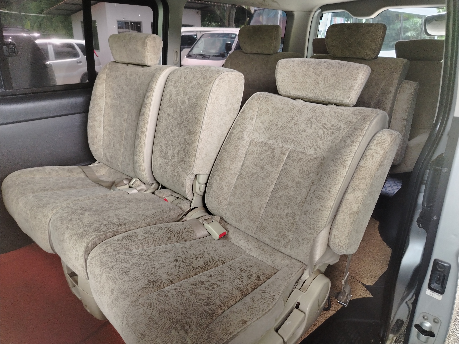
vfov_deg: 56.8
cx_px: 230
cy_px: 172
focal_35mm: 24
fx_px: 318
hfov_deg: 71.6
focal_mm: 5.25
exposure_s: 1/50
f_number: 1.75
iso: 638
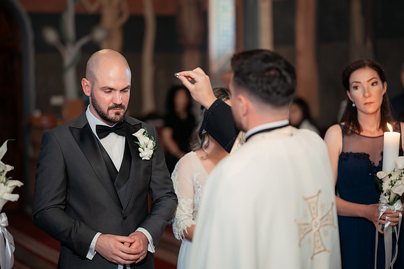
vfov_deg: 16.1
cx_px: 202
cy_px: 134
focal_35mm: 85
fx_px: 953
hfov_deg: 23.9
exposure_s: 1/200
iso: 1600
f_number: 1.8
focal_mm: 85
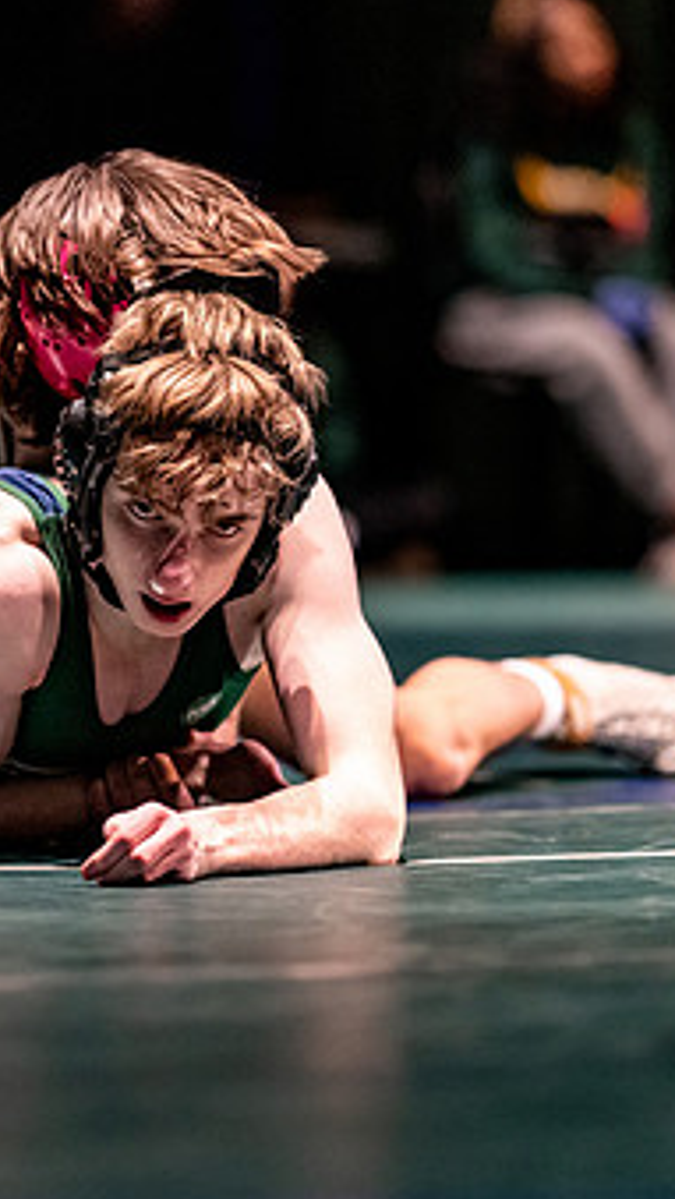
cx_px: 113
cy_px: 573
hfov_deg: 4.7
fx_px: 8231
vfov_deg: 8.3
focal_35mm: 259
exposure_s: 1/800
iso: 2000
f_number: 1.8
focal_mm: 135
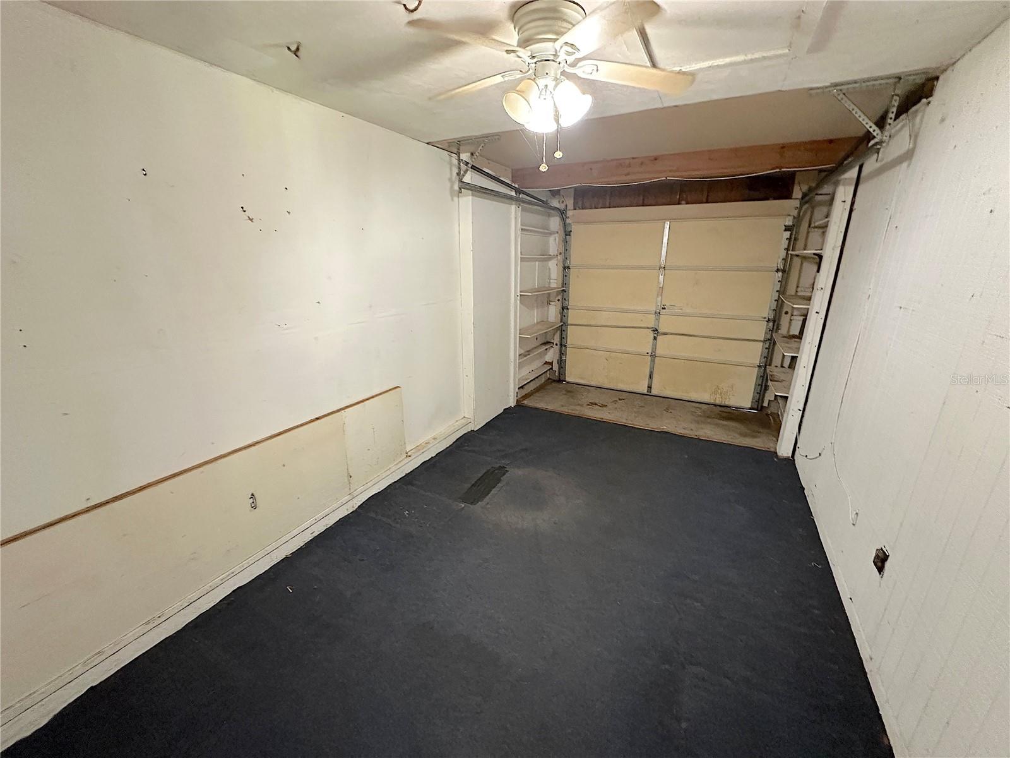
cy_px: 379
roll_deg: +0.0
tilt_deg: -17.4
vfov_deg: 85.7
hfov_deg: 102.1
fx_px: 408
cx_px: 505
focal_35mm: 14
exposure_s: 1/60
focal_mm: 2.22
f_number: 2.2
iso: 800
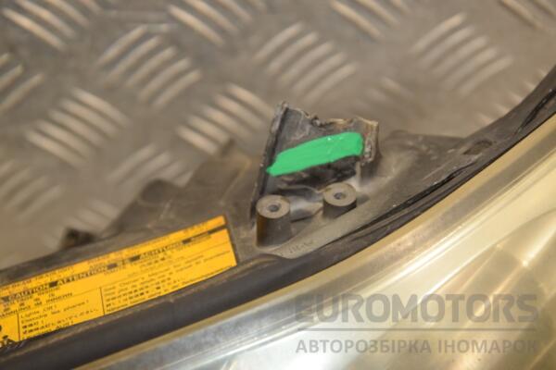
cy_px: 185
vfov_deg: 12.2
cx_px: 278
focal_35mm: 112
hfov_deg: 18.2
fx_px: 1737
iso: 800
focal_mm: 75
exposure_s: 1/200
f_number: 7.1
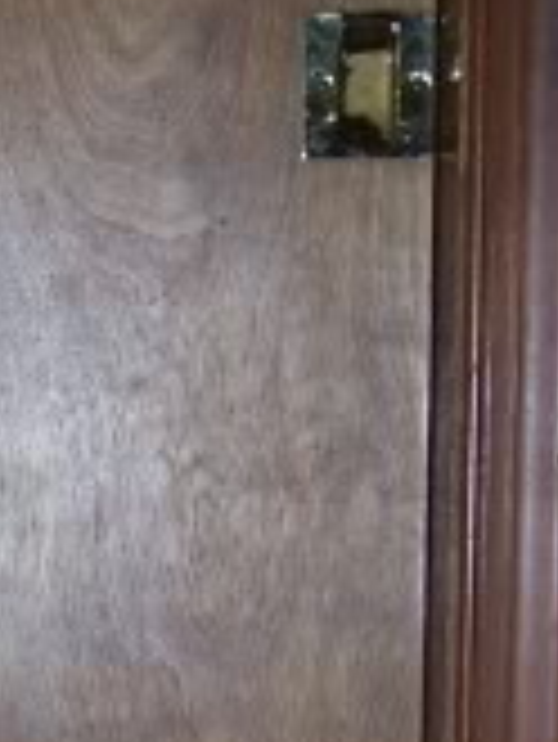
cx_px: -266
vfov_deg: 15.0
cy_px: 809
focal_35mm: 128
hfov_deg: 11.2
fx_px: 2748
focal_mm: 5.5
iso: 80
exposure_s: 1/60
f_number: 2.8
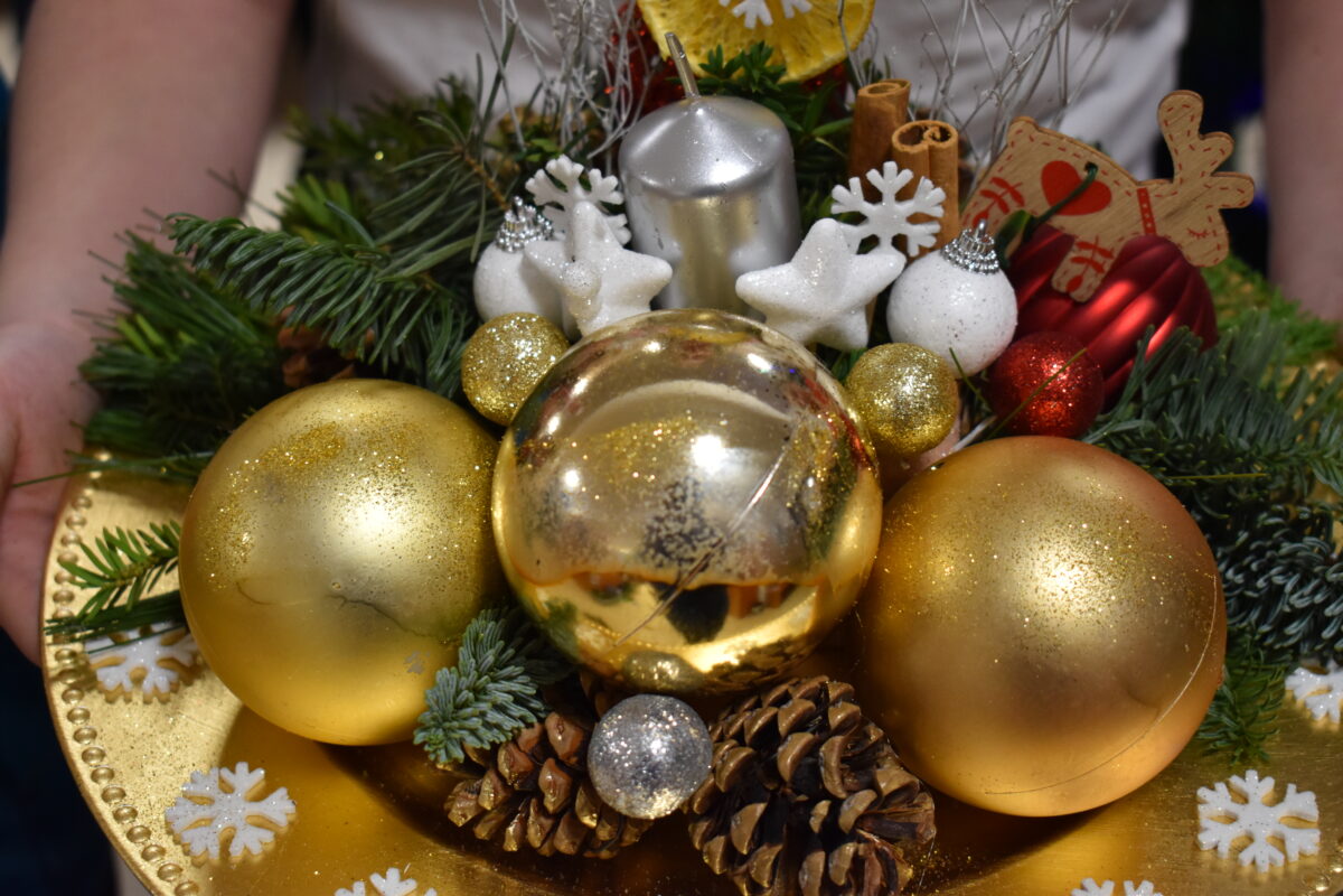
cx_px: 672
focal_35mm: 57
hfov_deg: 35.1
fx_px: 2126
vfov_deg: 23.8
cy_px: 448
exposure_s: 1/60
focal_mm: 38
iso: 1000
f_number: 4.8
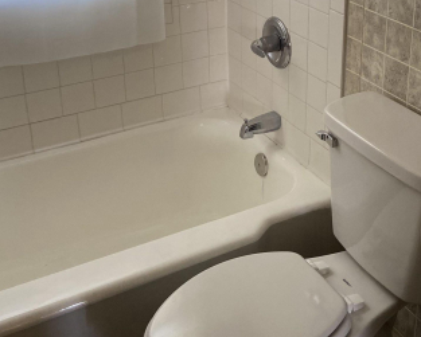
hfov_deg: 34.2
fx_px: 673
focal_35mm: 54
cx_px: 295
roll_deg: -1.1
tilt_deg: -22.3
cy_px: 62
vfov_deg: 27.5
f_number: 1.8
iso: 125
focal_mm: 4.25
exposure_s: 1/119
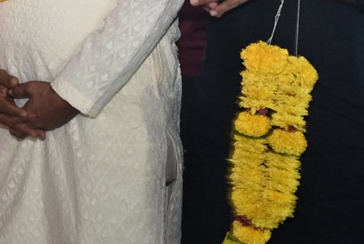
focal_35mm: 158
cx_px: -153
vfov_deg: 8.7
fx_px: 1599
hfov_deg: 12.4
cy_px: 3
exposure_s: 1/30
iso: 1600
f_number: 7.1
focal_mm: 33
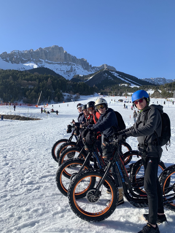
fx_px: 175
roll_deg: +2.4
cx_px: 88
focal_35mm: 26
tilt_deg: +0.9
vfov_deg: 67.3
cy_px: 116
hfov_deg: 53.1
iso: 25
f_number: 1.8
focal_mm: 4.25
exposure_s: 1/2481
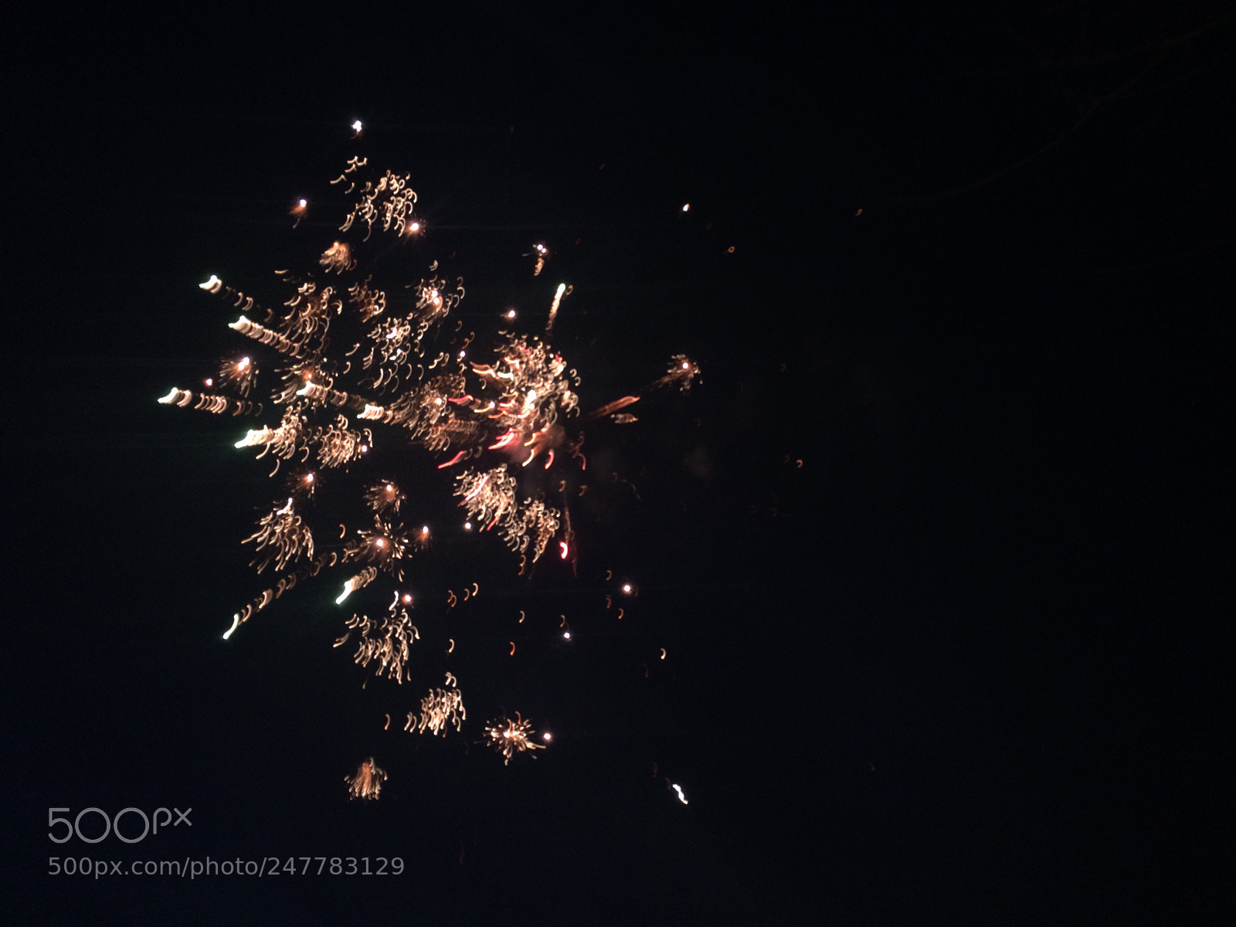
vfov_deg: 48.2
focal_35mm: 29
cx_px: 618
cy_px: 464
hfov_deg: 61.7
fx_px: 1035
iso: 100
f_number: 2.2
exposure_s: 1/17
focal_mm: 4.15
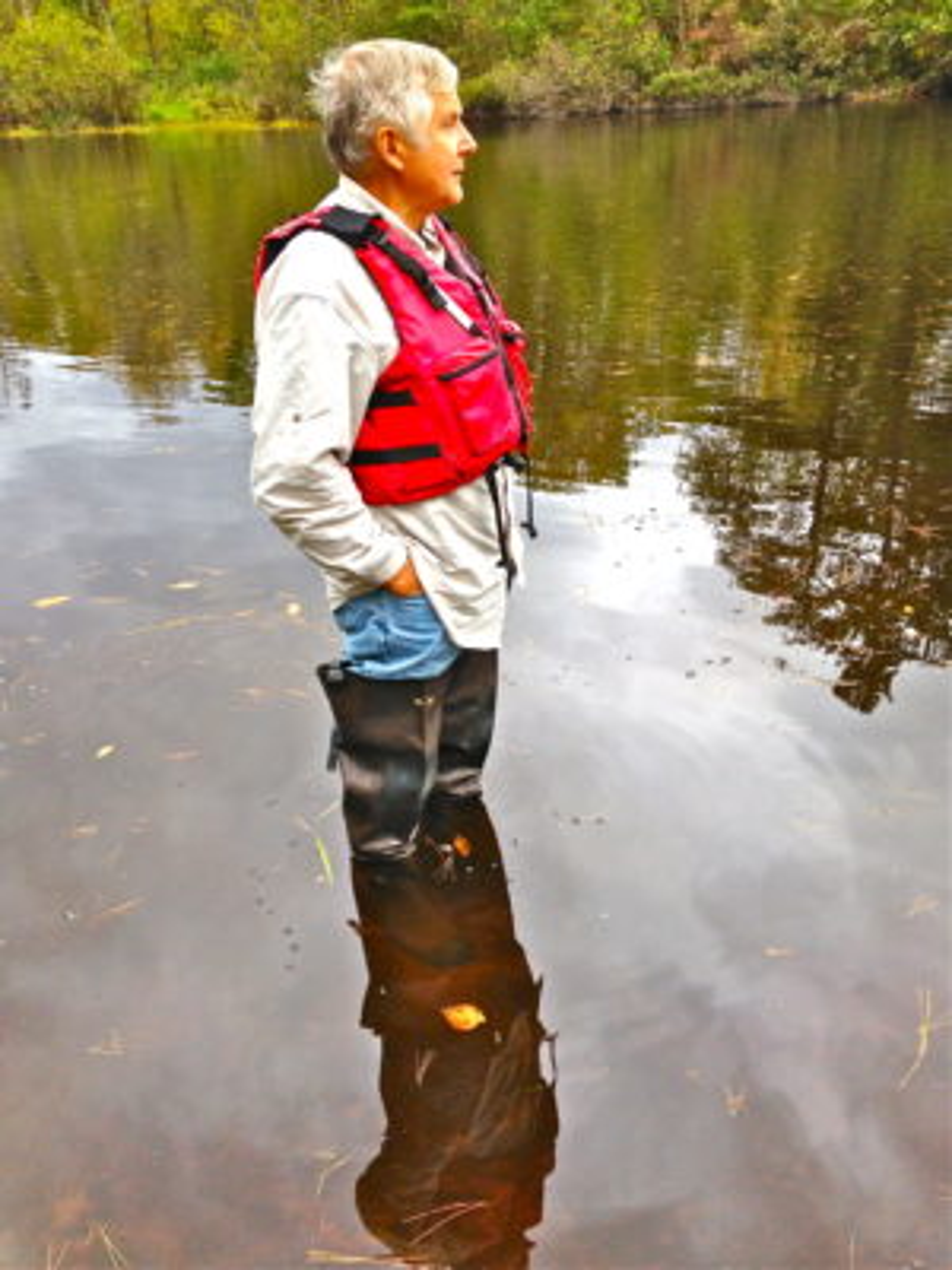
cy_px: 635
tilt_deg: -26.6
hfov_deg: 42.9
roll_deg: +3.9
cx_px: 476
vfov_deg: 55.4
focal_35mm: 33
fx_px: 1210
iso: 50
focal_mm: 4.12
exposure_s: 1/245
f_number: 2.4
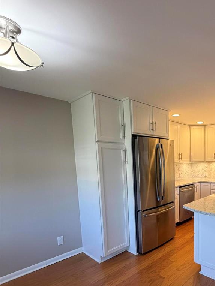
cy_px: 183
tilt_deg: -6.5
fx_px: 182
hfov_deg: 57.1
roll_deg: +0.7
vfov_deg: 74.8
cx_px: 168
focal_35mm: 22
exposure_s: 1/60
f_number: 2.2
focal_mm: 2.22
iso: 250
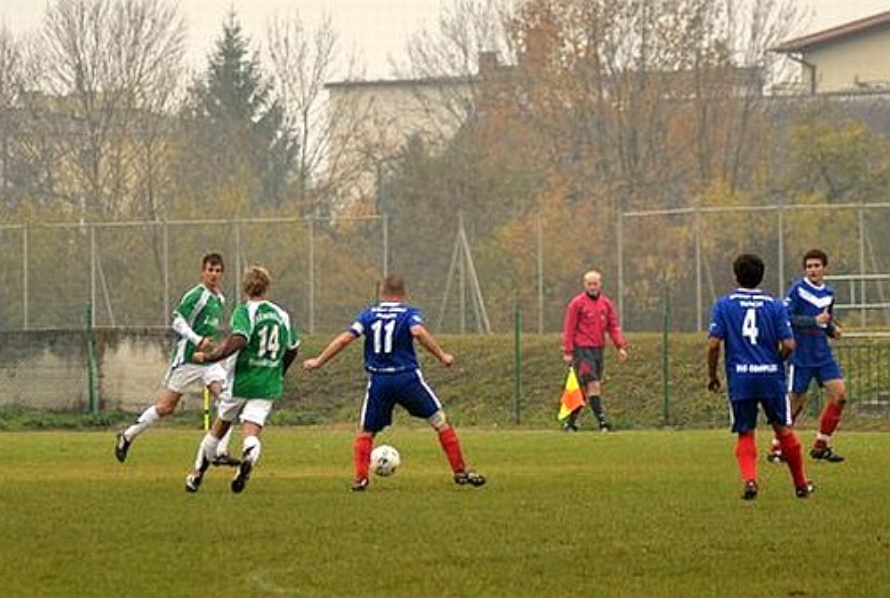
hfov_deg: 9.1
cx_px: 445
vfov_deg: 6.1
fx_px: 5576
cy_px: 299
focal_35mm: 225
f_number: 4.2
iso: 400
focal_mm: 150
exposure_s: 1/1000
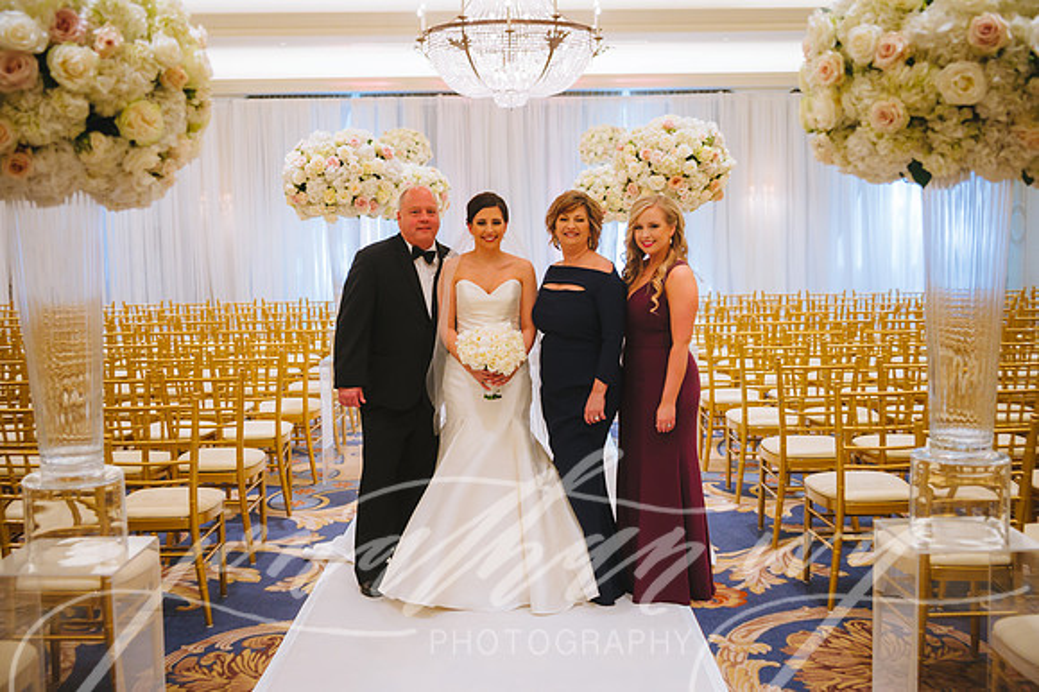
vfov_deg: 33.4
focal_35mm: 40
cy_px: 346
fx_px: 1154
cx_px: 520
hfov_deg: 48.5
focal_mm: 40
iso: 1600
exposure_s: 1/200
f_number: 2.8
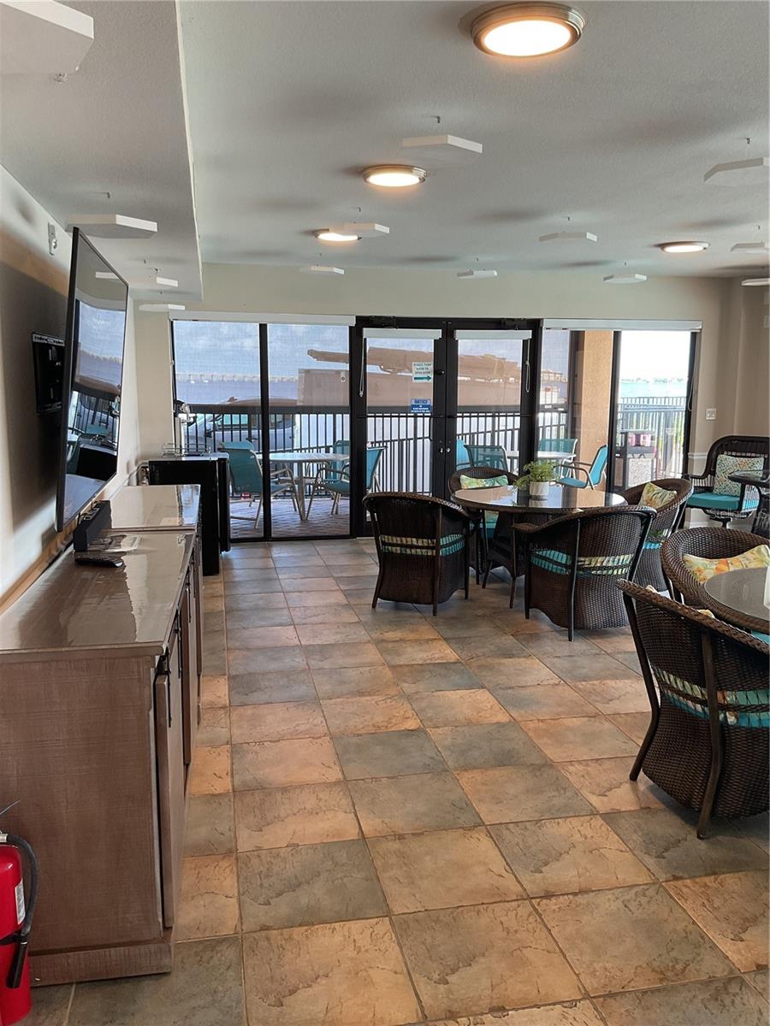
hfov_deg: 48.2
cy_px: 513
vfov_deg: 61.7
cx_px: 385
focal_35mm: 29
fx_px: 860
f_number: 1.8
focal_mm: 3
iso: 40
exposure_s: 1/60
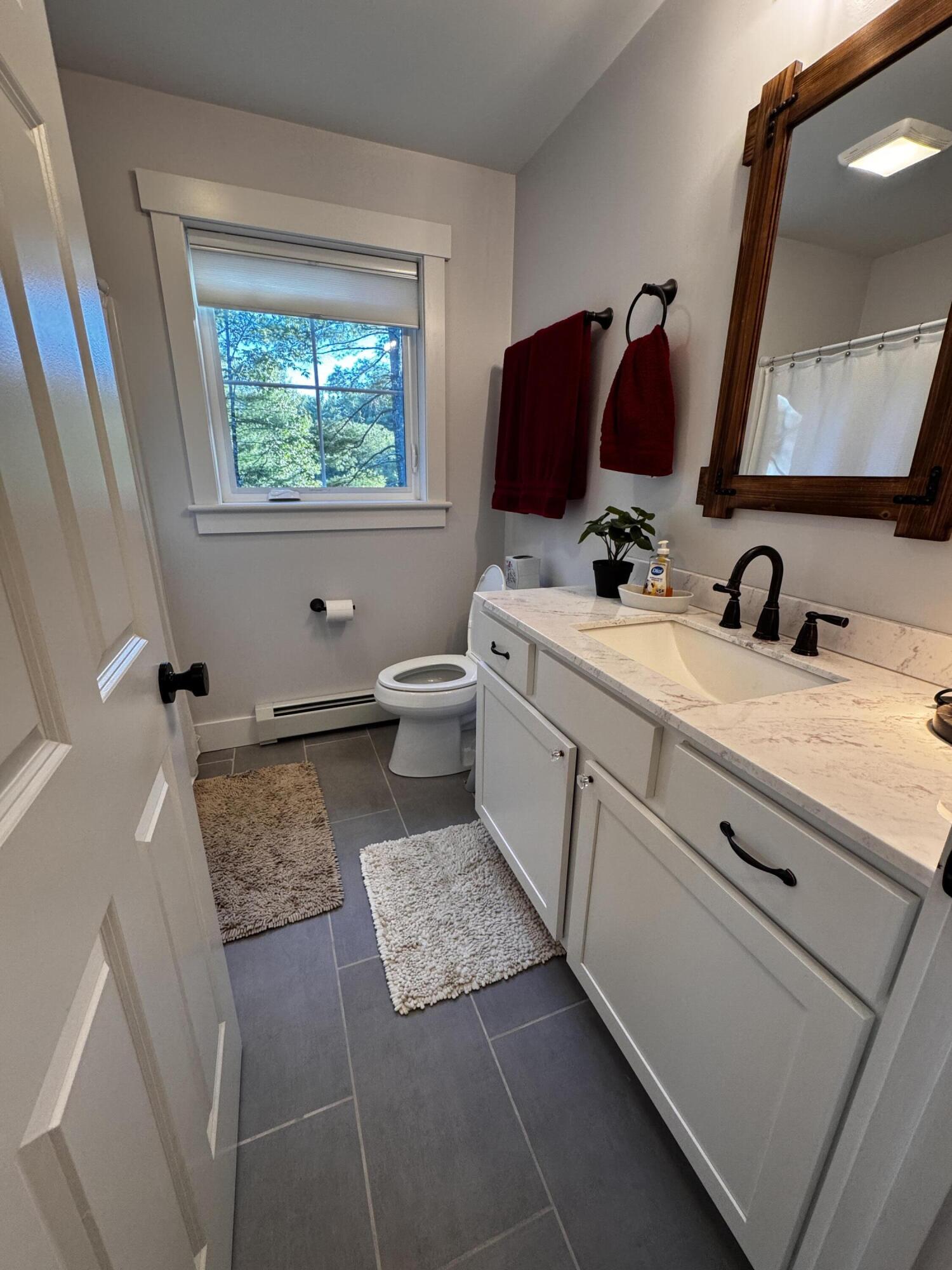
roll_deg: -0.7
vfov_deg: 102.1
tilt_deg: -17.3
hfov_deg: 85.7
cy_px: 635
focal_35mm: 14
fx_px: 513
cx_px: 476
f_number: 2.2
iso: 200
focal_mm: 2.22
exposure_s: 1/120
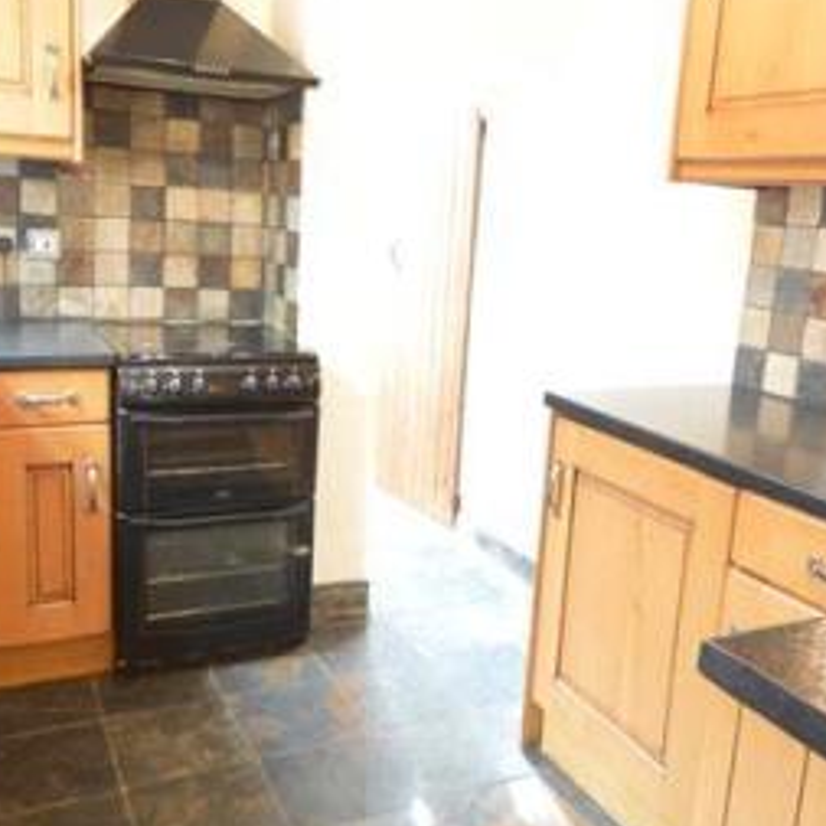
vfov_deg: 49.7
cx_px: 444
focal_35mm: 33
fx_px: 891
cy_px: 375
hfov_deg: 49.7
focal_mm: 10
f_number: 3.5
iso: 1600
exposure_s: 1/15
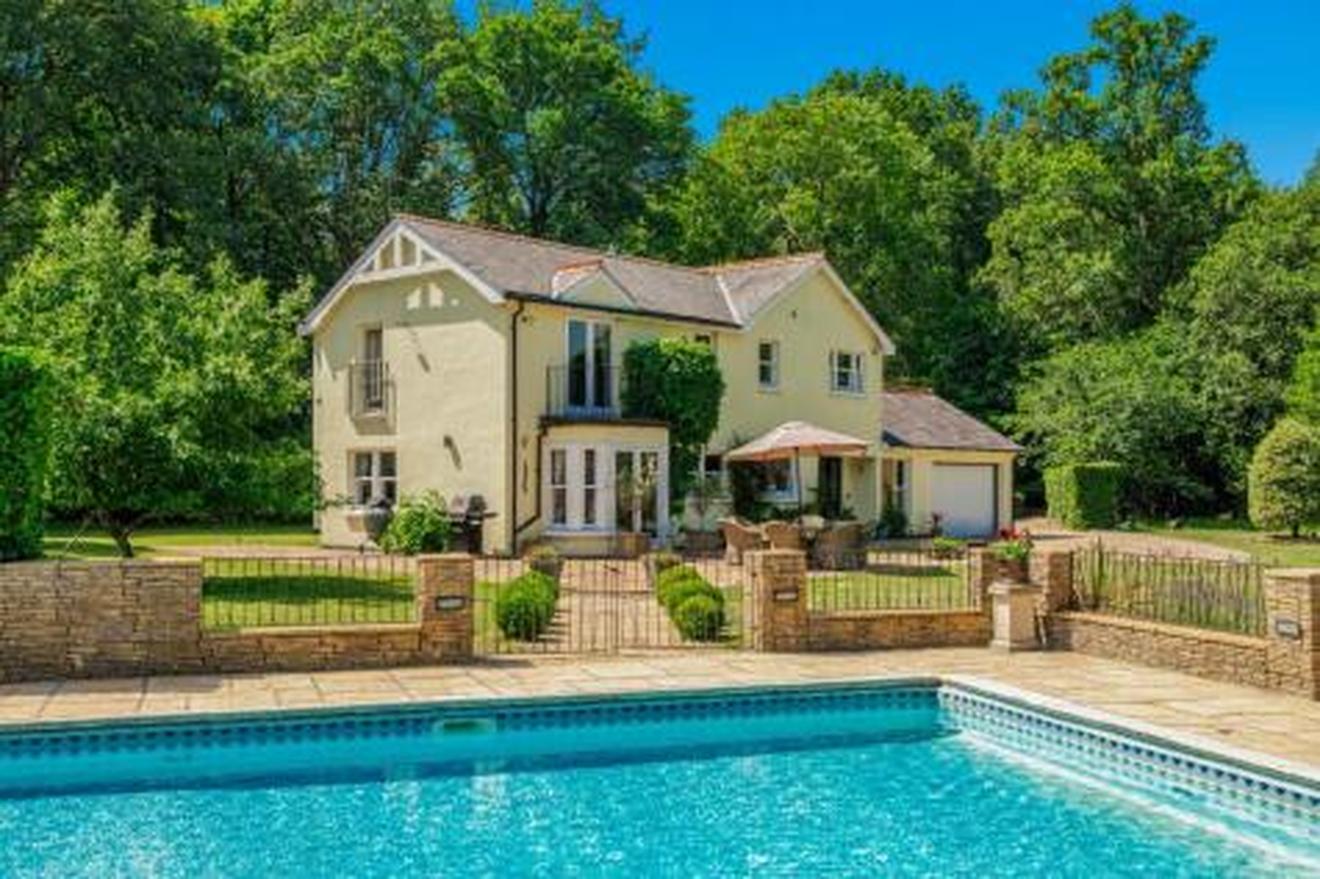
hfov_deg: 53.1
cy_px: 440
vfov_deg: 36.8
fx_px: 1319
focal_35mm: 36
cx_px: 660
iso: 400
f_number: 8
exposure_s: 1/400
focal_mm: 24
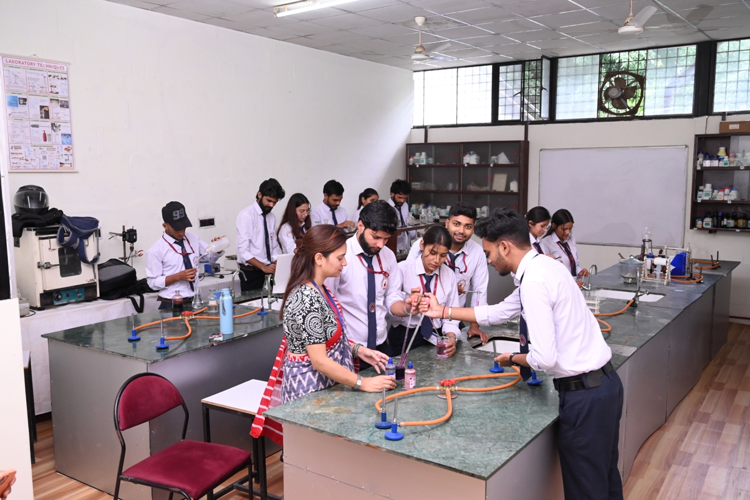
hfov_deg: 57.9
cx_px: 375
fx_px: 677
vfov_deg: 40.6
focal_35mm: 32
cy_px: 250
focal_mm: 32.5
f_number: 5
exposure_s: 1/125
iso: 2500
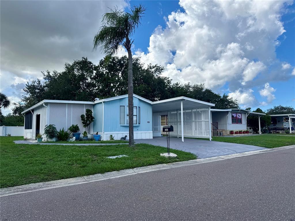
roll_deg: -0.2
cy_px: 110
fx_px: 205
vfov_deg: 56.8
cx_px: 148
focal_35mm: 24
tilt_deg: +6.0
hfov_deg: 71.6
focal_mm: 6.76
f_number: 1.78
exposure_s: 1/4673
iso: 100
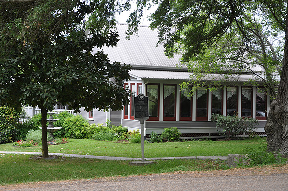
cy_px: 96
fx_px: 539
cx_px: 144
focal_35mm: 68
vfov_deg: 20.1
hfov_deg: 29.9
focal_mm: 45
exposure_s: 1/125
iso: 250
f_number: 5.6
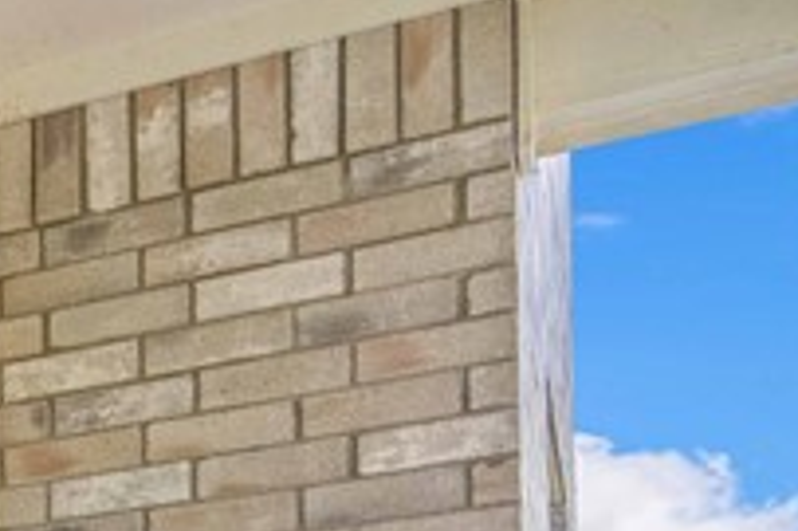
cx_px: -743
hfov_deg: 17.2
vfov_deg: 13.2
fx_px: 2015
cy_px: 1019
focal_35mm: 91
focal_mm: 17
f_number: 7.1
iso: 100
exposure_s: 1/125
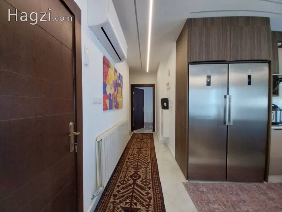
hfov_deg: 106.2
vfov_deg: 89.9
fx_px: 106
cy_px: 106
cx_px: 141
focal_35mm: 13
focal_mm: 1.3
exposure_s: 1/50
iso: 100
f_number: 2.2
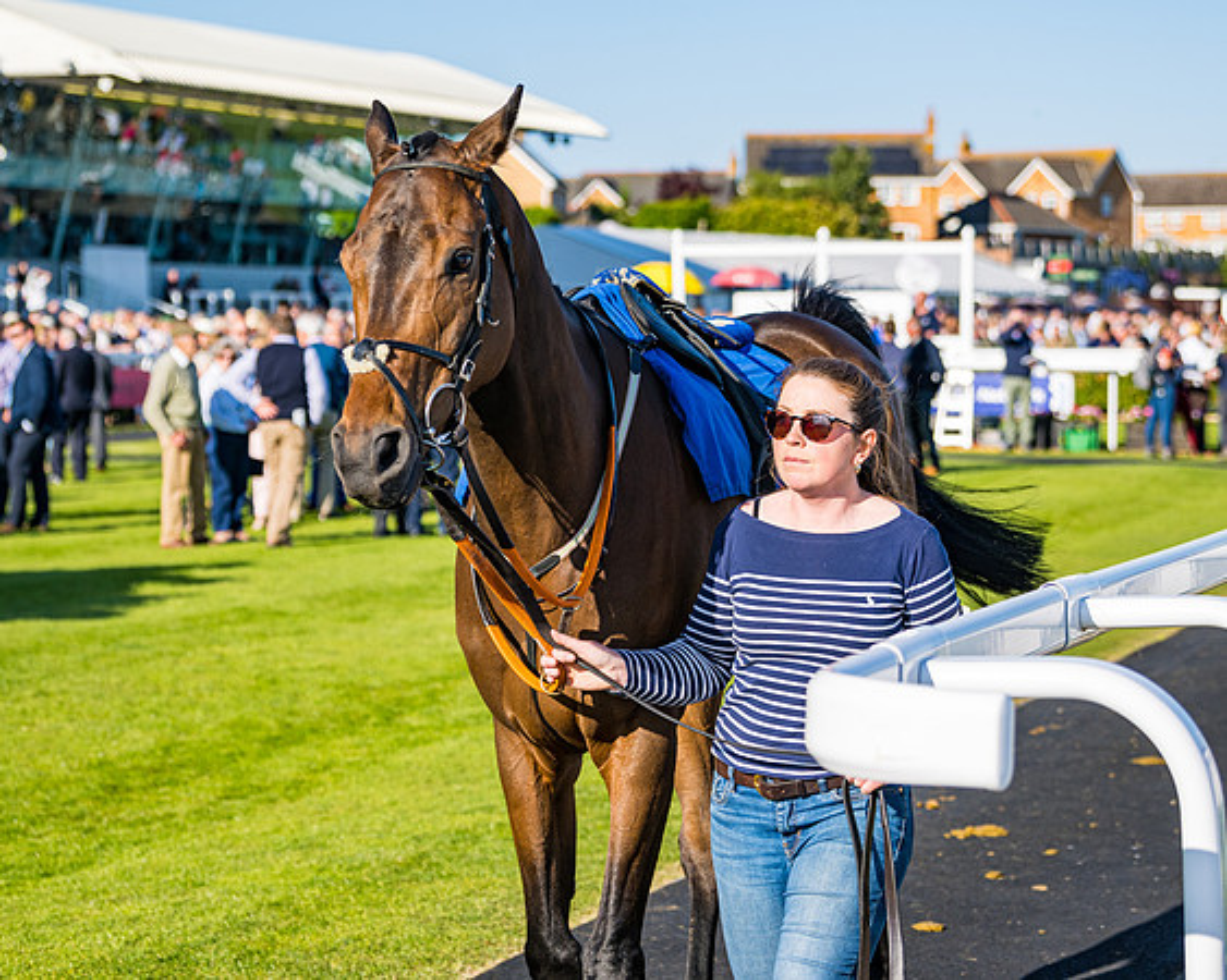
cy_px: 450
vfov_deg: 16.9
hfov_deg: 21.1
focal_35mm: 91
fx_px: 3297
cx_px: 620
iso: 200
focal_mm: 72
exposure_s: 1/2000
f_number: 4
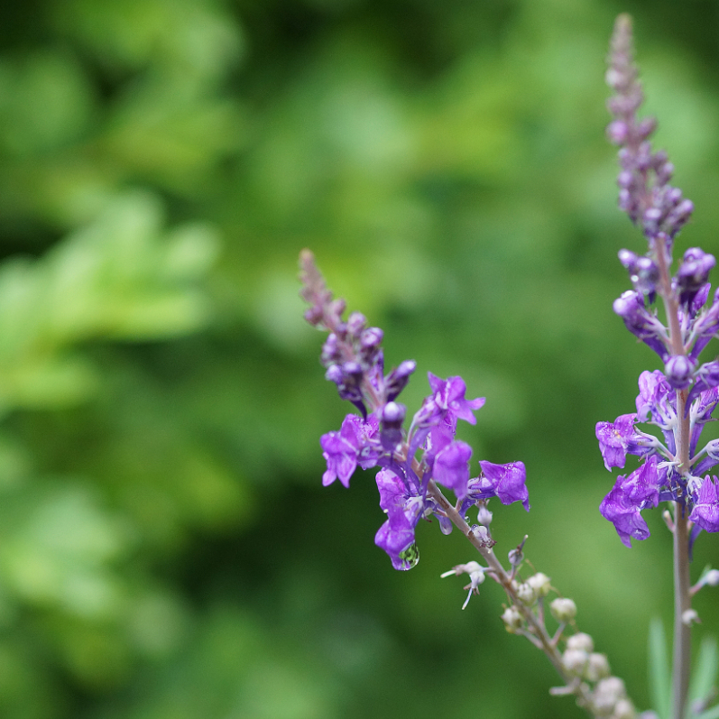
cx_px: 538
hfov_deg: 9.1
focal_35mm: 192
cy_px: 360
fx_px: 4512
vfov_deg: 9.1
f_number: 4
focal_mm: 100
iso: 640
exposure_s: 1/160
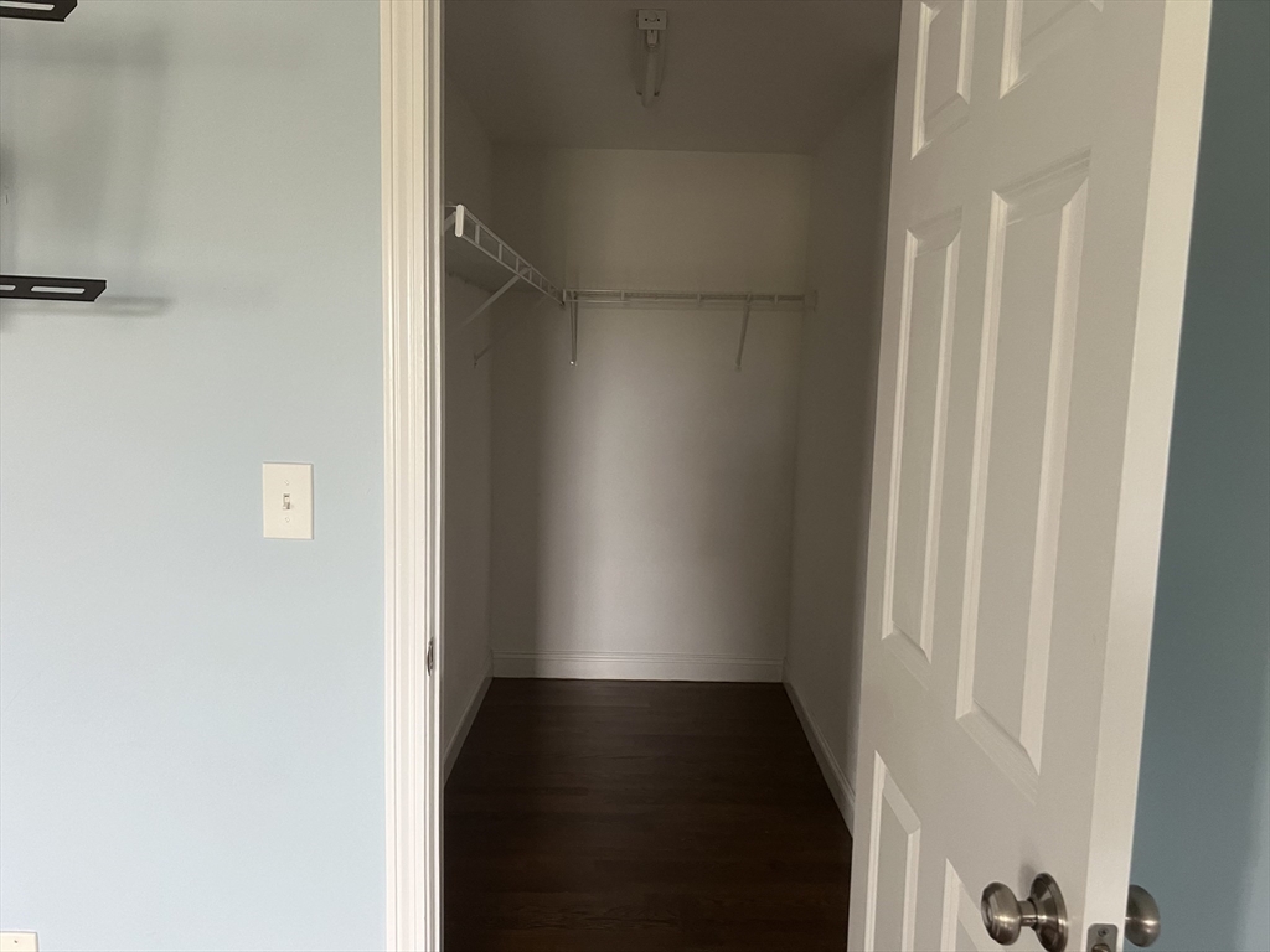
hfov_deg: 67.3
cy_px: 476
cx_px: 635
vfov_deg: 53.1
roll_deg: -0.6
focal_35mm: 26
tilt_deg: -5.0
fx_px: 954
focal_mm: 5.7
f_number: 1.5
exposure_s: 1/60
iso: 160
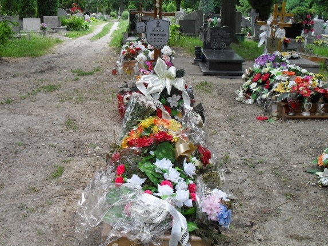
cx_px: 156
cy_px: 114
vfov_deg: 36.8
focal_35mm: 39
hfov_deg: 47.8
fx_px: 370
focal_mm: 6.3
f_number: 3.2
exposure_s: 1/180
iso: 100
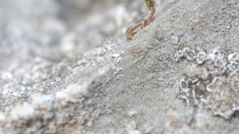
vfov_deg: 3.5
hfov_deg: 6.2
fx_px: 2187
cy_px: -131
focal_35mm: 345
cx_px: 221
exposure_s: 1/200
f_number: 10
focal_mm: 60
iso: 100
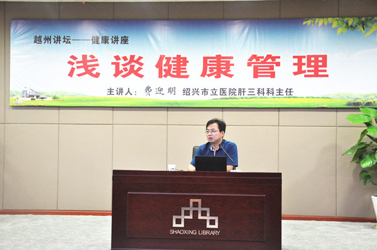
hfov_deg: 41.2
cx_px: 188
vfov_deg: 28.0
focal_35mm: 48
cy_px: 125
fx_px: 502
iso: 2500
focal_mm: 32
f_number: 5
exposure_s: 1/25
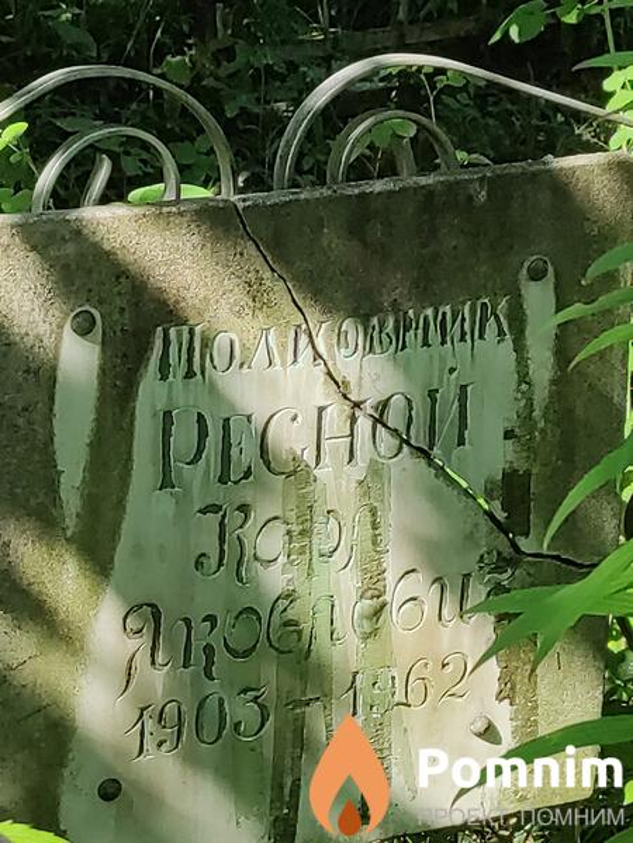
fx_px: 610
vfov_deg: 69.4
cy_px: 422
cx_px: 316
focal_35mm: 25
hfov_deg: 54.9
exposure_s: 1/944
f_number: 1.89
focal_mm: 5.43
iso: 100
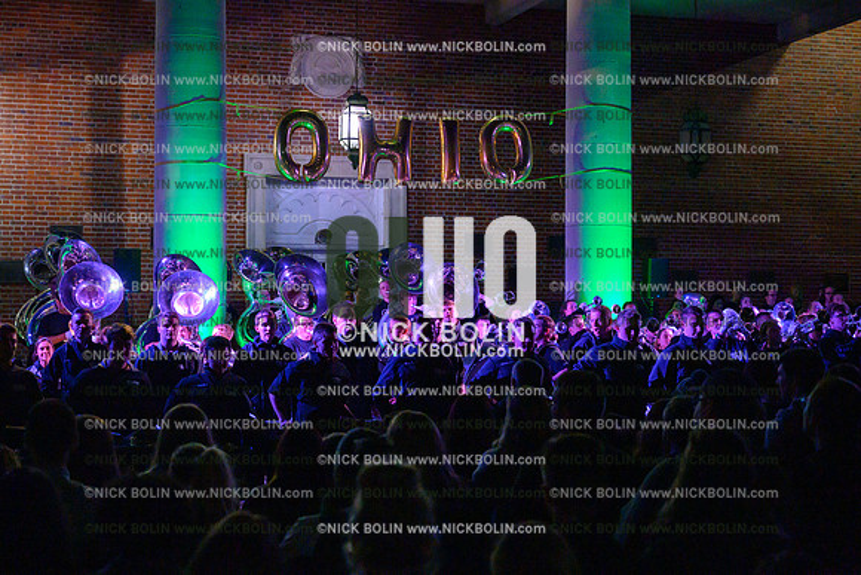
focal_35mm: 57
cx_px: 430
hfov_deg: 35.0
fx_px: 1364
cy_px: 288
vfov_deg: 23.8
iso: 12800
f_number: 4
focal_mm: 57
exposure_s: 1/500
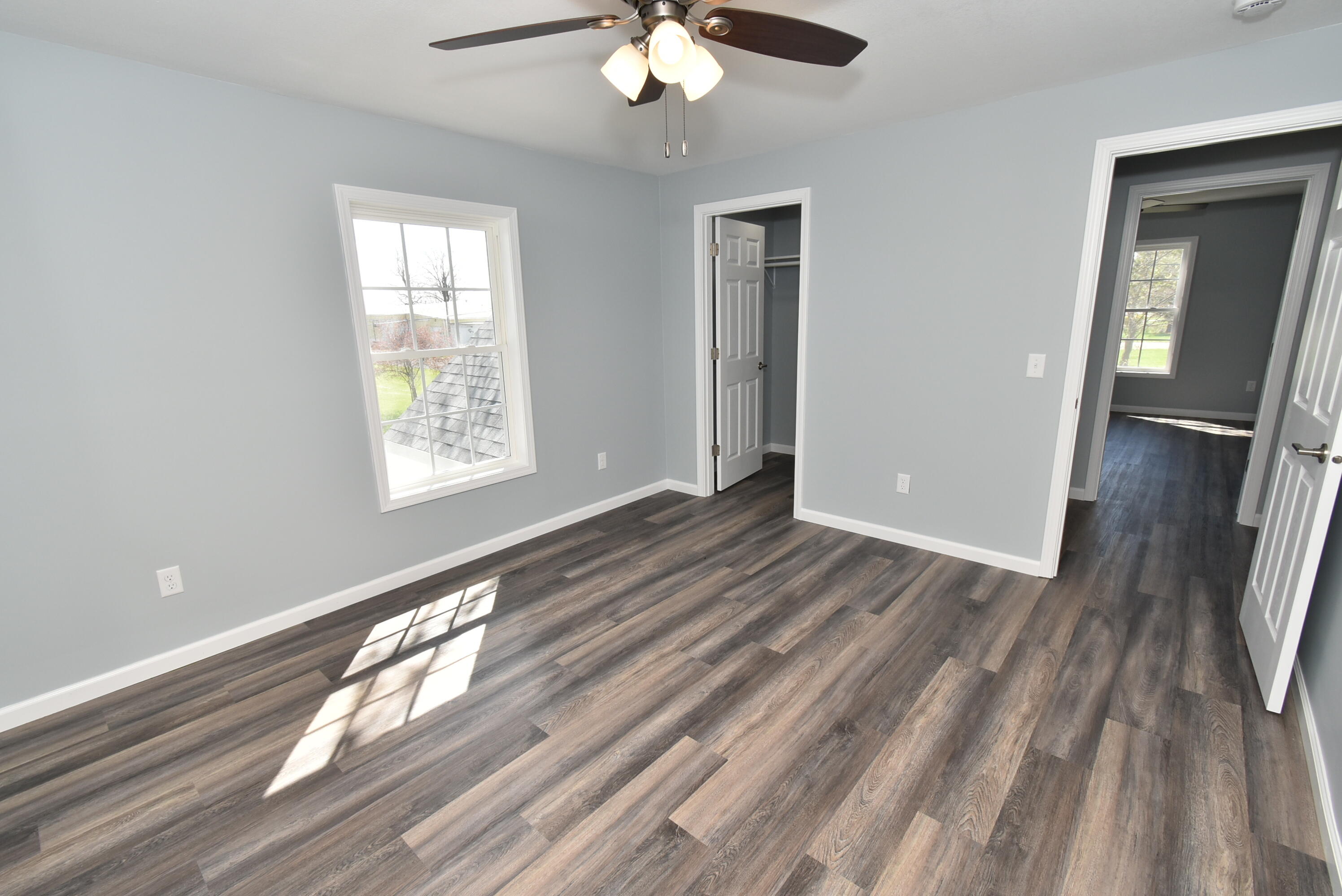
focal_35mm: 15
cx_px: 671
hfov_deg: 100.3
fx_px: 560
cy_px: 448
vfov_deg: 77.4
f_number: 10
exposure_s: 1/80
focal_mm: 10
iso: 400
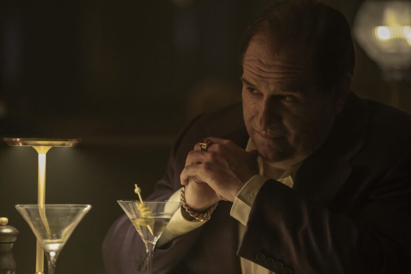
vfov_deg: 8.0
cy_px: 137
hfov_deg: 12.0
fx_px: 1952
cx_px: 206
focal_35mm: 171
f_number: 2.8
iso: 4000
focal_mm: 171
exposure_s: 1/160
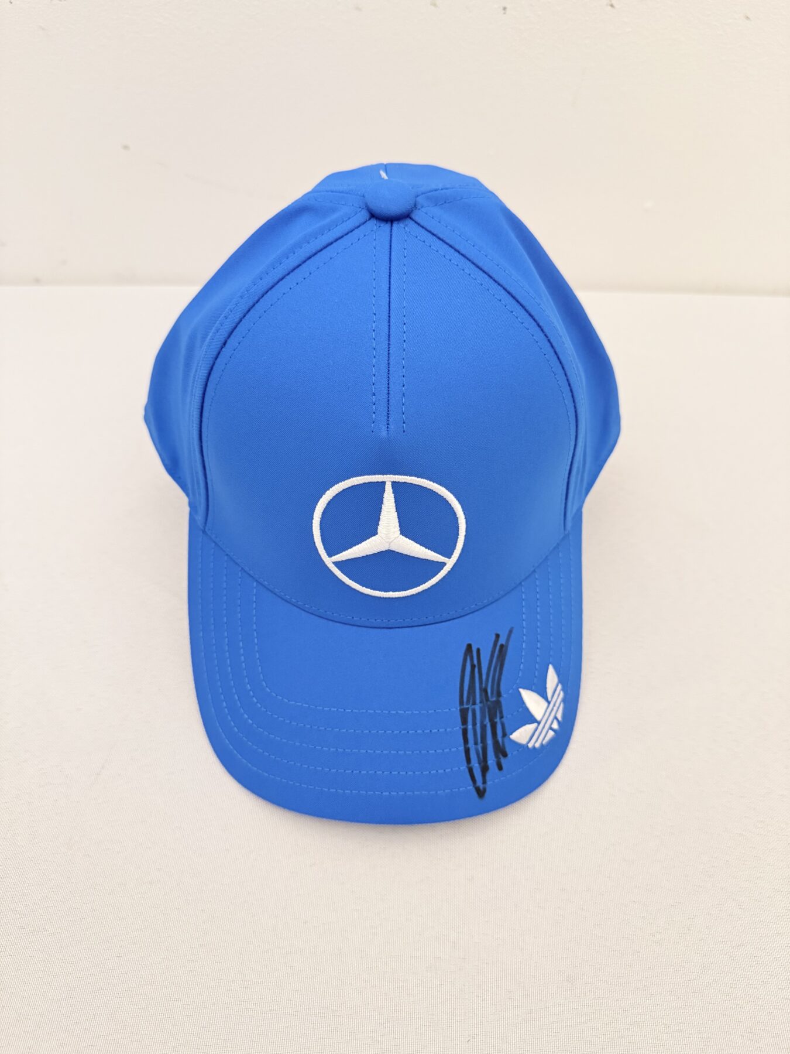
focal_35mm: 24
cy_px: 527
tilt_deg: -51.6
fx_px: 730
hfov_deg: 56.8
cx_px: 395
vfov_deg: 71.6
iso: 640
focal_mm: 6.76
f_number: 1.78
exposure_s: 1/50
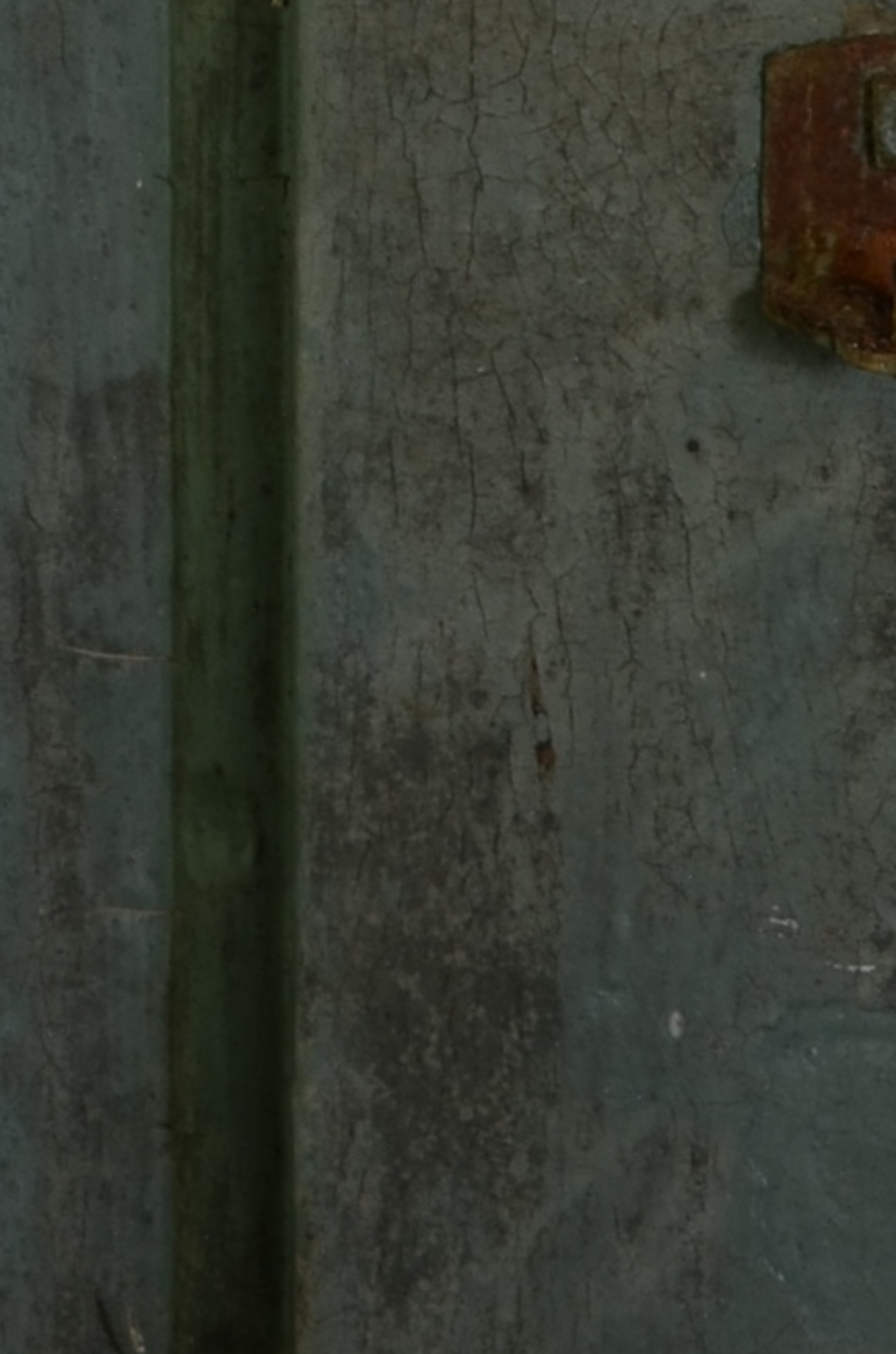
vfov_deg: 4.8
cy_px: -2008
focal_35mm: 414
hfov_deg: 3.3
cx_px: -1267
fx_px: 15529
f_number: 10
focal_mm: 48
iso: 100
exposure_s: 5
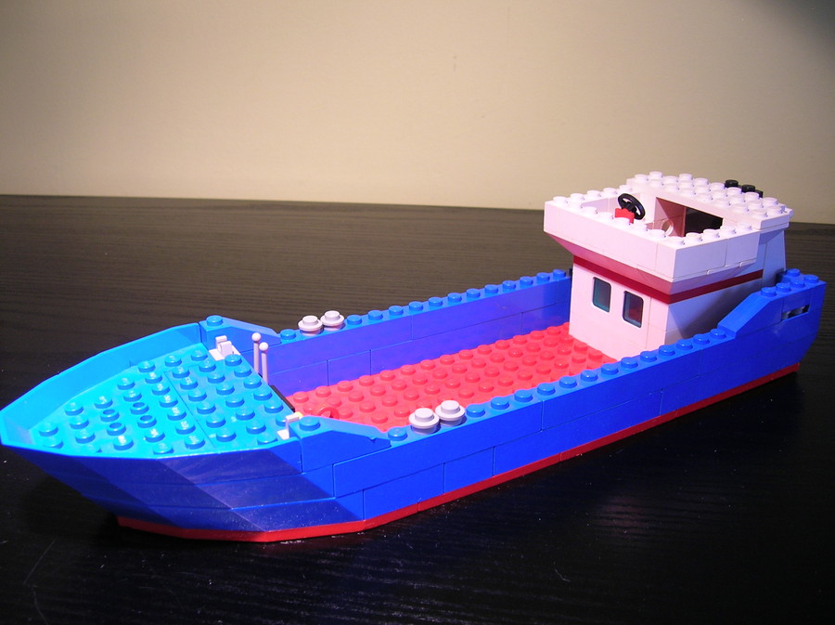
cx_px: 418
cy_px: 312
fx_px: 819
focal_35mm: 34
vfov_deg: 41.7
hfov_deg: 54.0
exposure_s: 1/5.5
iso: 50
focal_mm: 5.7
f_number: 2.9
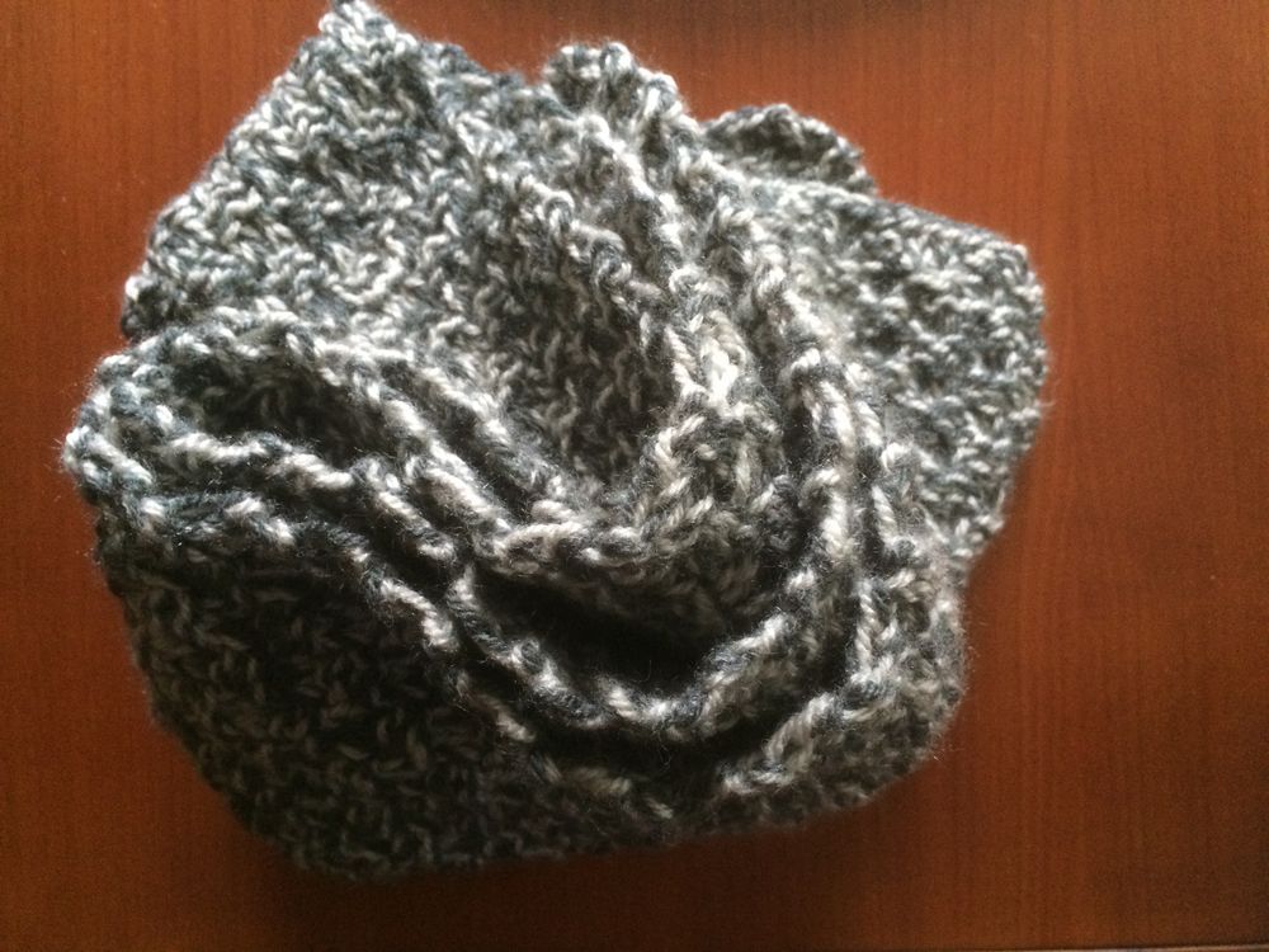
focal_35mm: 30
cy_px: 476
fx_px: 1100
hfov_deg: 60.0
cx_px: 634
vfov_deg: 46.8
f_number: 2.2
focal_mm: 4.12
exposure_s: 1/30
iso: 320
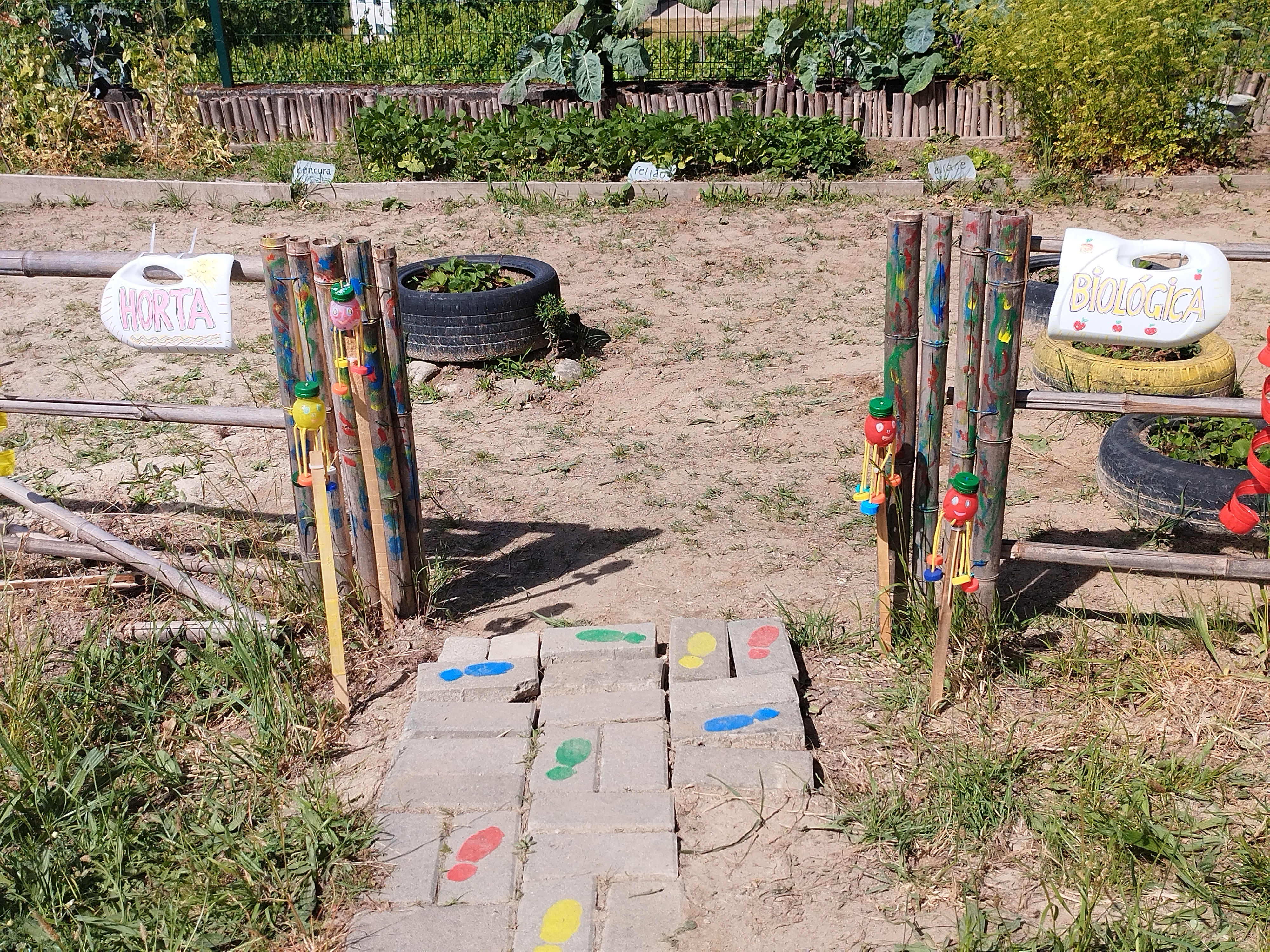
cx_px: 635
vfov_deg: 36.8
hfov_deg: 47.9
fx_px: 1431
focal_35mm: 39
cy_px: 476
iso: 100
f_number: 1.8
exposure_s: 1/1175
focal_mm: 6.24
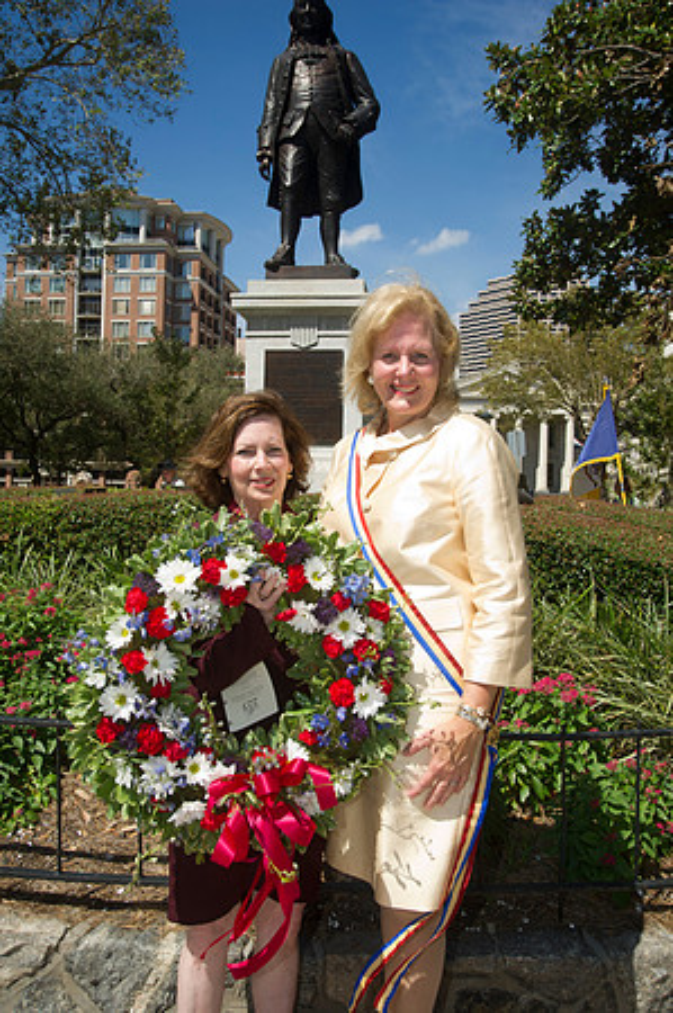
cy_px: 506
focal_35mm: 32
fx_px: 899
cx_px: 336
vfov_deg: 58.8
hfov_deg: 41.0
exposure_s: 1/250
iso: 200
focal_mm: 32
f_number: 9
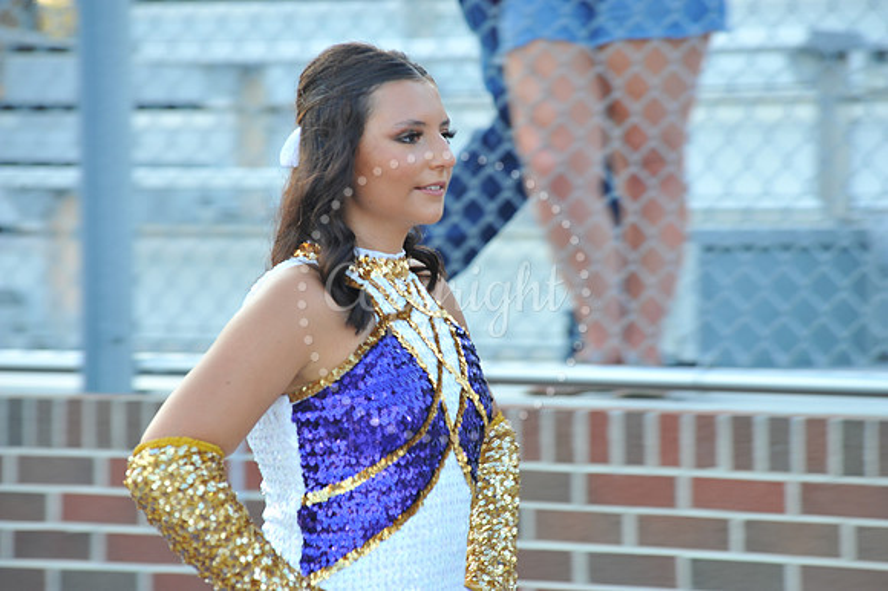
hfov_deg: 10.3
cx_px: 444
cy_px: 296
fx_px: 4930
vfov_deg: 6.9
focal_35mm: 200
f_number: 6.3
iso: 250
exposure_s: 1/60
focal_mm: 200
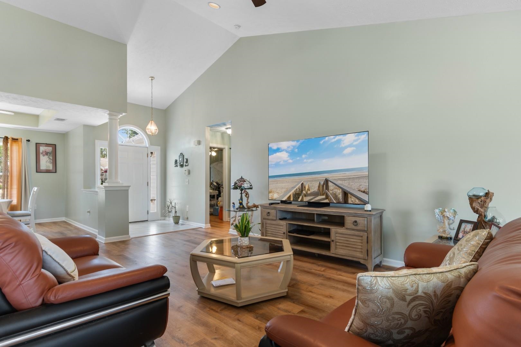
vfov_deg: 67.4
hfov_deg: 90.0
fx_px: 260
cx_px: 260
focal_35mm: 18
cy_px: 174
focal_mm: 12
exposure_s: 1/10
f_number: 4.8
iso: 100
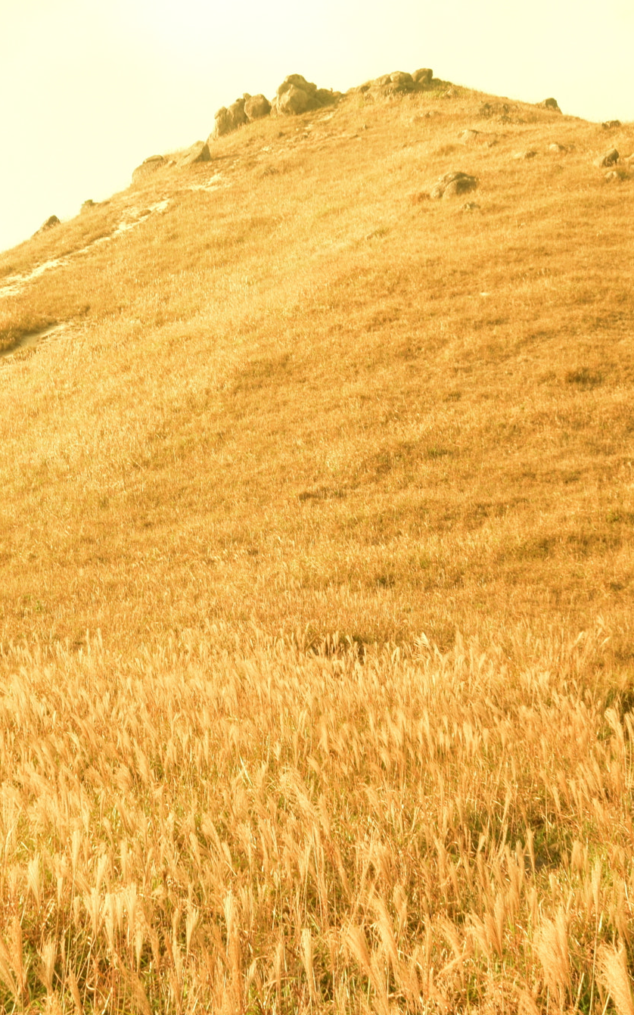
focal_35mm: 56
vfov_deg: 36.3
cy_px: 508
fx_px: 1548
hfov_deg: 22.9
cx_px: 159
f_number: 11
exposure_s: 1/25
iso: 200
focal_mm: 24
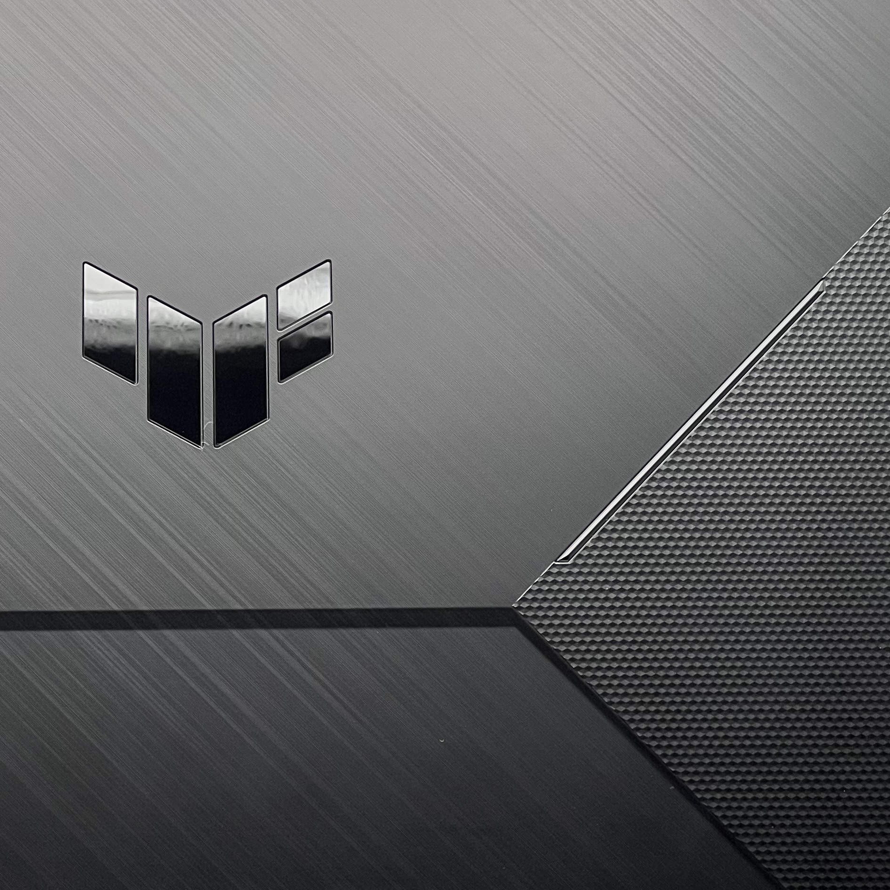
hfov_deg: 11.9
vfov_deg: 12.0
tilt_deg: -9.4
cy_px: 538
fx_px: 4247
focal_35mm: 146
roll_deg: +0.4
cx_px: 218
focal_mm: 9
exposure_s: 1/100
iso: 50
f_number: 2.8
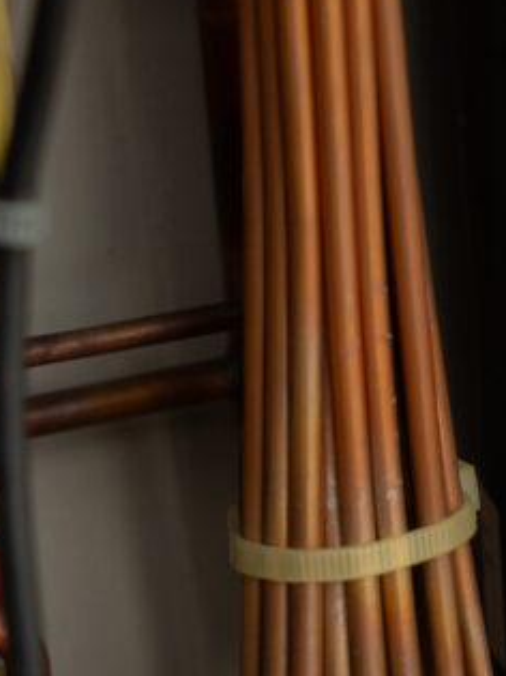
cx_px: 828
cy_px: 190
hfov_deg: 7.3
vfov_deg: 9.9
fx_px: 3901
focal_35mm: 200
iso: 320
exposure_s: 1/100
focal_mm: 64
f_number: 5.6
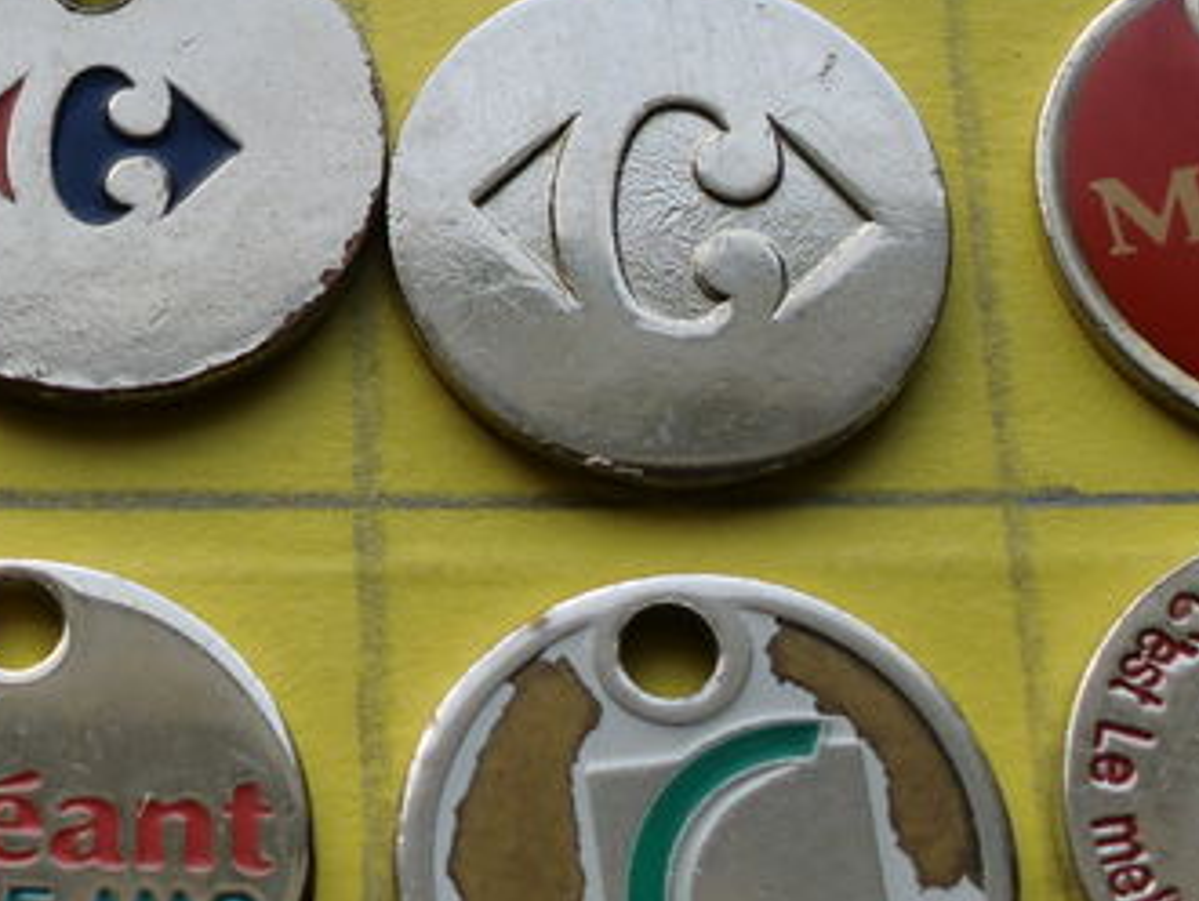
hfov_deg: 18.3
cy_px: -116
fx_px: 3674
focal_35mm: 106
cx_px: 134
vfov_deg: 13.7
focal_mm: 6.3
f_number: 3.1
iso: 64
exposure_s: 1/200
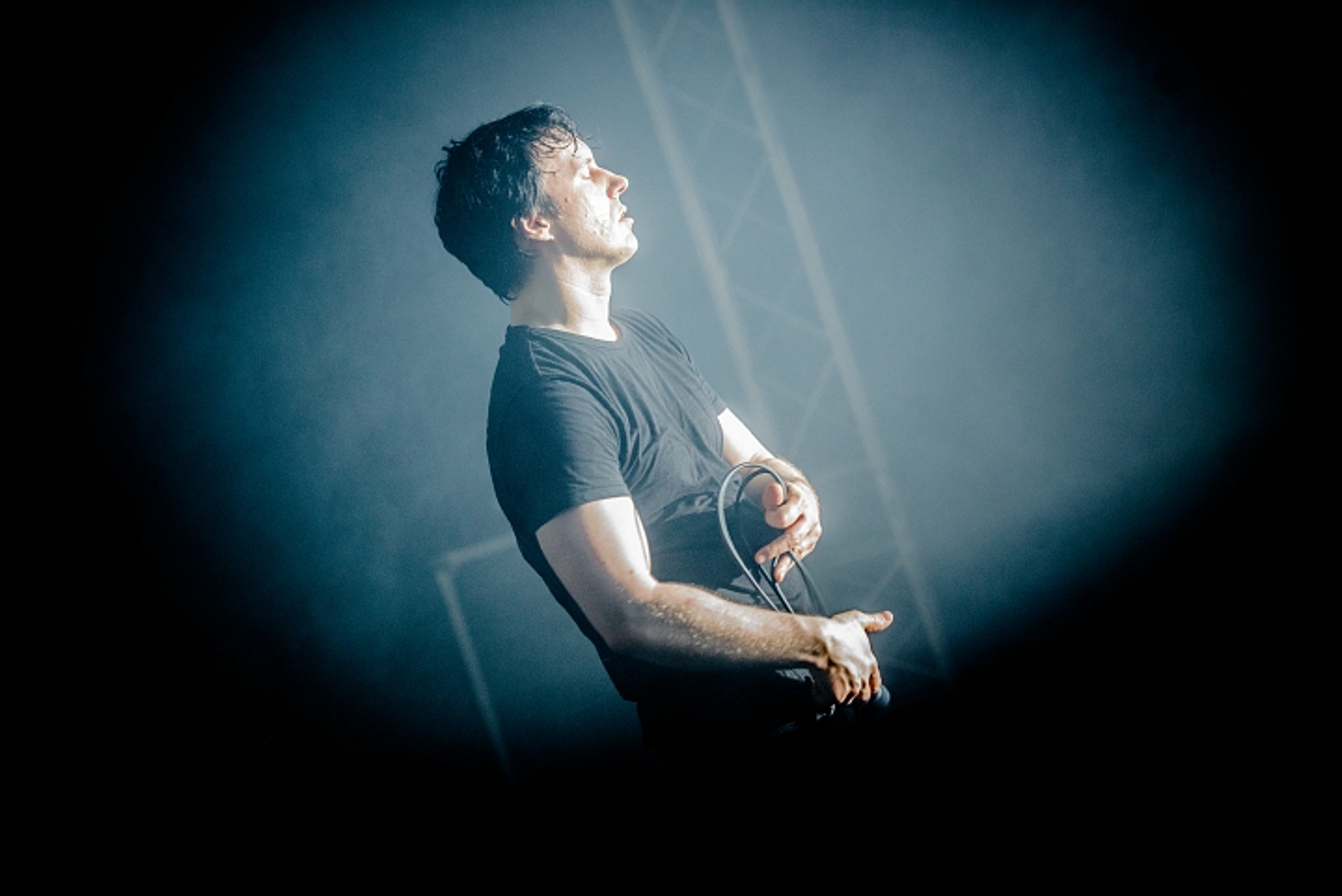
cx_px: 671
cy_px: 448
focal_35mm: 95
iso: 4000
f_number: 2.8
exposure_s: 1/25
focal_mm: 95
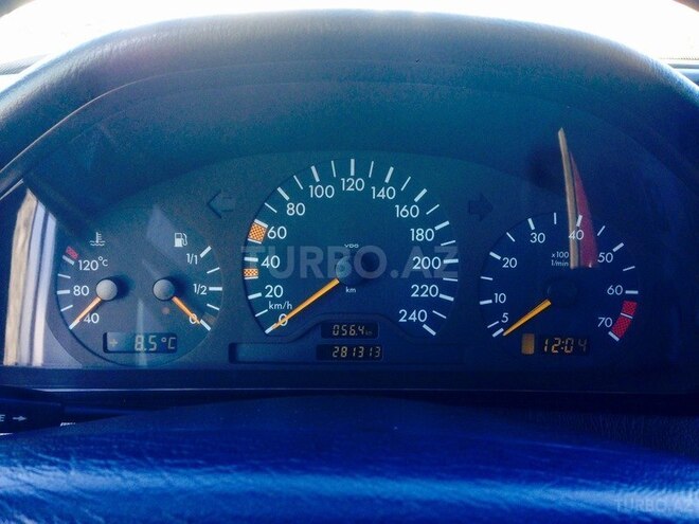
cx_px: 350
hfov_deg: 55.4
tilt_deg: -20.4
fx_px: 666
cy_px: 262
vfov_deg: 42.9
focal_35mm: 33
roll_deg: -2.5
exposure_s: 1/60
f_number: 2.4
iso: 50
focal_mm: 4.12
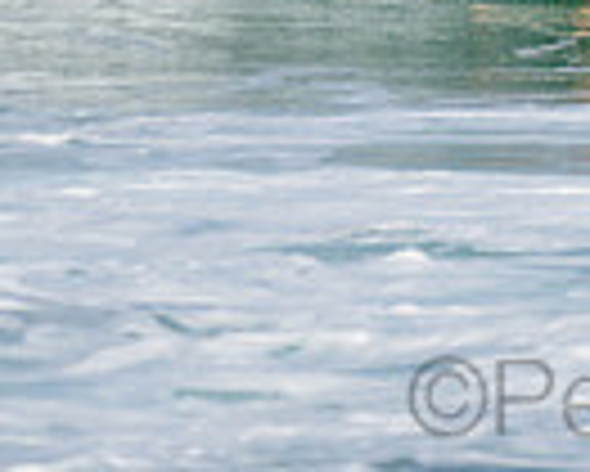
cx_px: 757
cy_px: -348
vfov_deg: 0.6
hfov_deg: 0.8
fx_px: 44333
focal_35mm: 2537
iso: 200
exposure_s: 1/2000
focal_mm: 500
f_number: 5.6
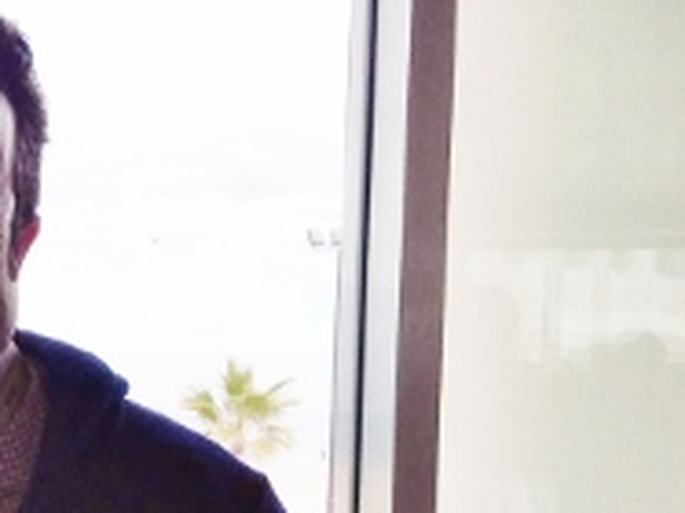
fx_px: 2096
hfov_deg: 17.1
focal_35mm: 106
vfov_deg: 13.6
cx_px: -282
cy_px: 590
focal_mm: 4.12
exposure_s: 1/542
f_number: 2.4
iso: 50
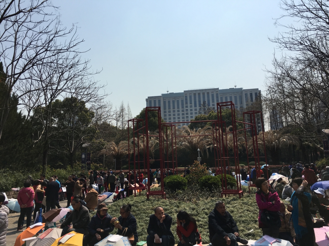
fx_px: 276
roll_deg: +1.7
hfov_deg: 61.7
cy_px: 123
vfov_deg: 48.2
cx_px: 164
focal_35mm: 29
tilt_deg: +8.4
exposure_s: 1/3344
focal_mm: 4.15
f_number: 2.2
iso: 25
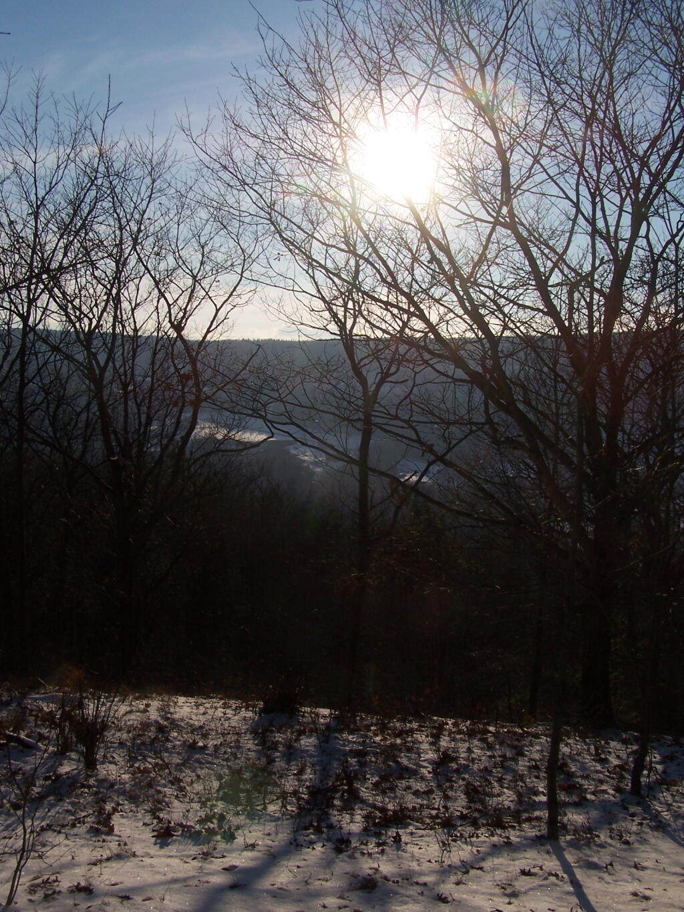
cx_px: 342
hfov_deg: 37.7
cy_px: 456
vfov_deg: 49.0
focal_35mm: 38
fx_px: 1001
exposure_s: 1/1600
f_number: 5.6
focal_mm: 6.3
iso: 80
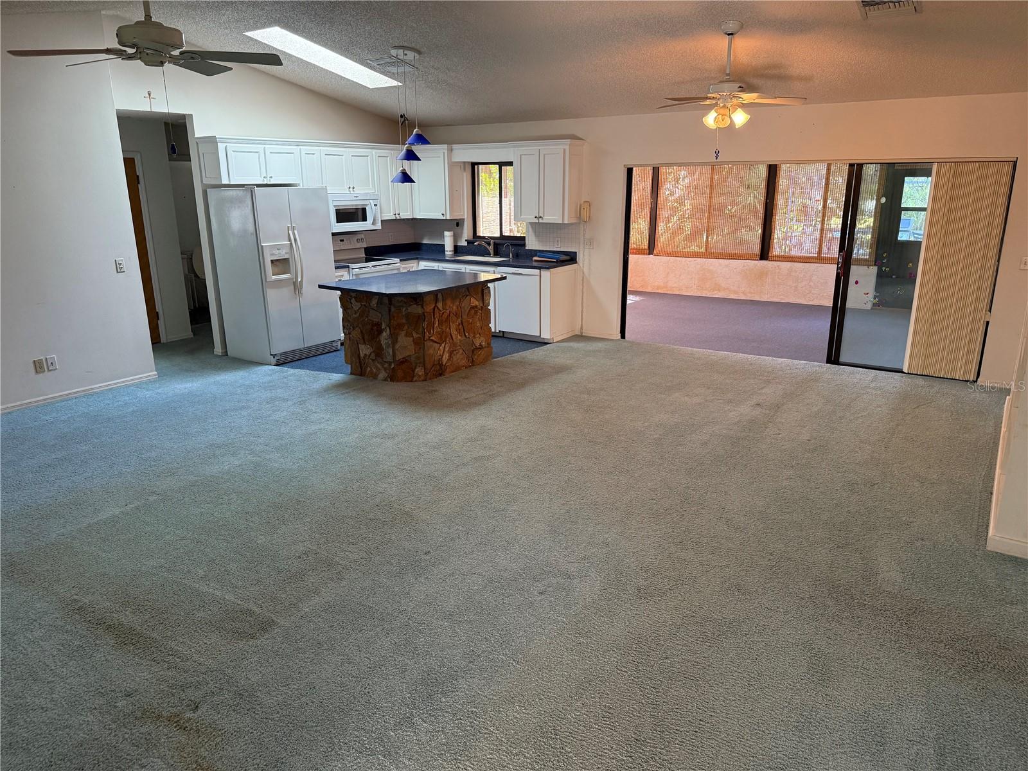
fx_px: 713
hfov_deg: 71.6
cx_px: 514
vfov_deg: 56.8
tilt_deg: -15.0
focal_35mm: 24
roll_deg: +0.3
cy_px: 386
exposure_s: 1/60
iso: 250
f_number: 1.78
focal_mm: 6.76
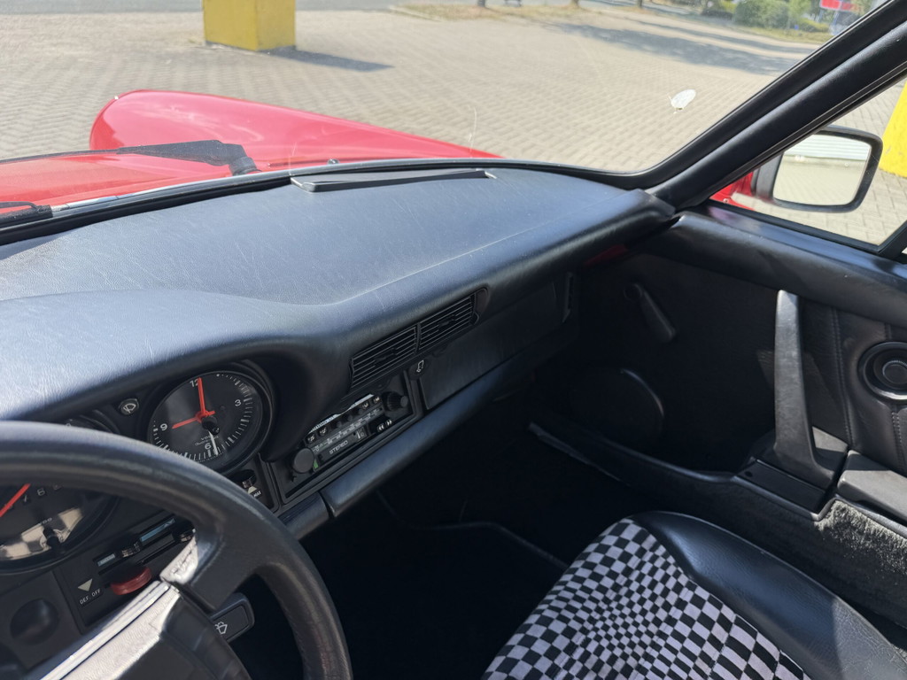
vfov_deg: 56.8
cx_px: 454
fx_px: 629
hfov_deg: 71.6
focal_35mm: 24
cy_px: 340
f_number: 1.78
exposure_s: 1/796
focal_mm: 6.76
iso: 80
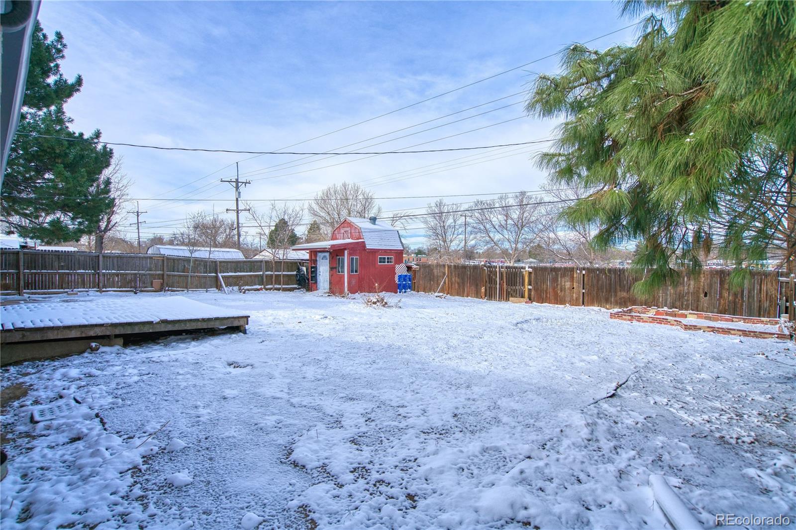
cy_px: 265
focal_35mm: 17
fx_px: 376
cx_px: 398
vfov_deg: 70.4
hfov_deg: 93.3
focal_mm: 17
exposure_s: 1/4000
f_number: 4
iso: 500
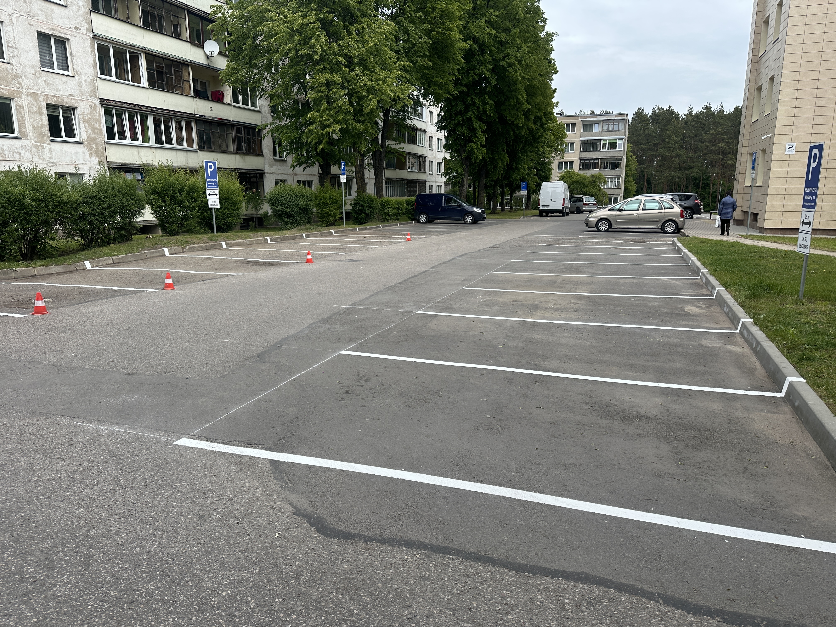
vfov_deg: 56.8
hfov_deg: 71.6
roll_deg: +0.5
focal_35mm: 24
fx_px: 580
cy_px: 314
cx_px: 418
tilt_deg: -12.1
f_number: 1.78
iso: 80
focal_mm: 6.86
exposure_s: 1/2732
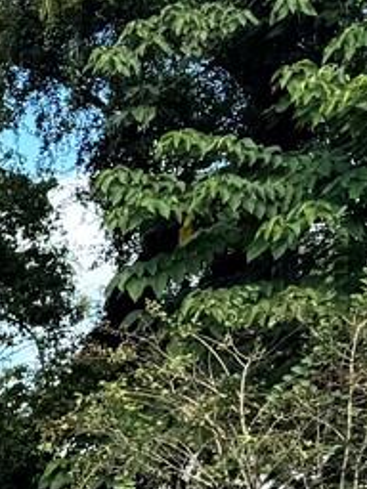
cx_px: -935
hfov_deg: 7.8
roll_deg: +0.5
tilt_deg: -0.6
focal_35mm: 150
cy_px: 672
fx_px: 2120
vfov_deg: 12.7
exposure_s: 1/1366
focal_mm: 6.76
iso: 80
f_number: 1.78
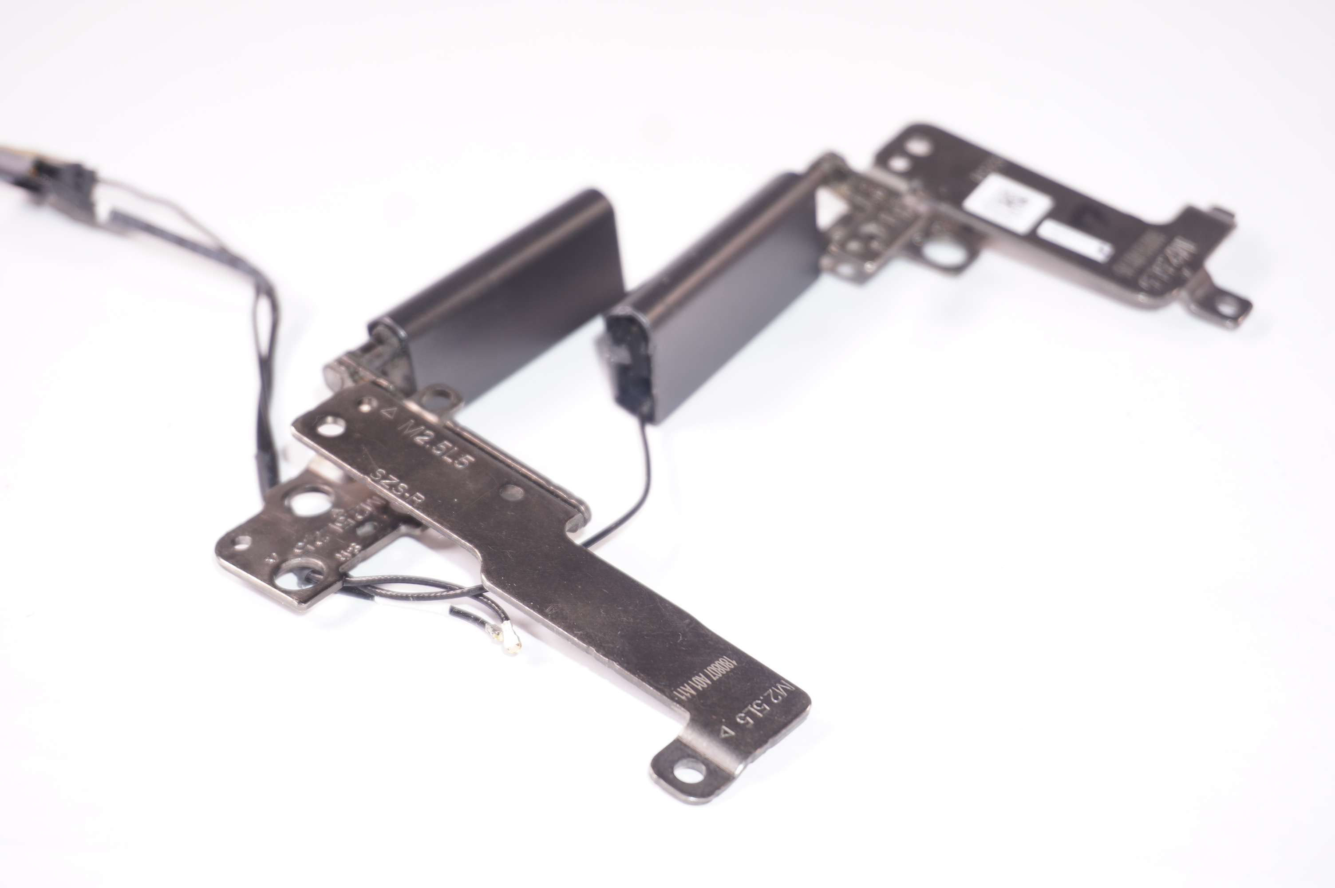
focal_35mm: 64
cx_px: 668
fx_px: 2390
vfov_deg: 21.0
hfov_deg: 31.2
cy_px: 444
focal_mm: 43
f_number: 5.6
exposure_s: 1/60
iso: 100
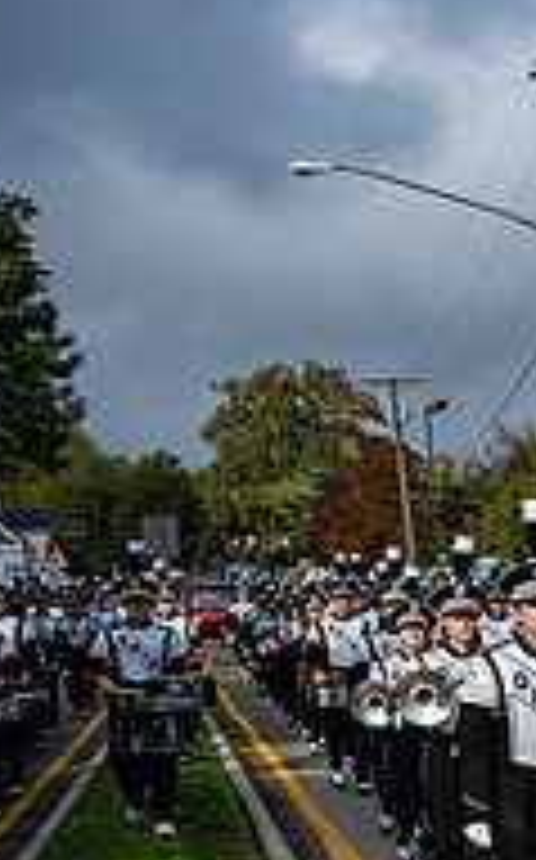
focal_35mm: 79
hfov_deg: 13.0
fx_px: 1851
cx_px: 1234
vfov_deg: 25.4
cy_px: 763
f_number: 4
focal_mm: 25.5
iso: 125
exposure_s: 1/1600
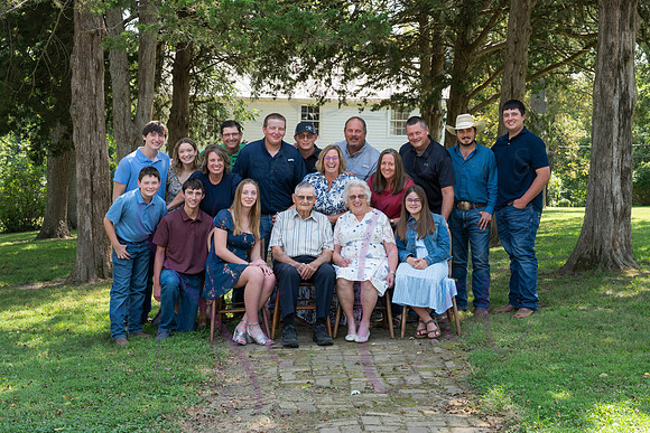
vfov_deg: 27.5
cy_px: 216
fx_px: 885
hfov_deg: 40.3
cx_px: 325
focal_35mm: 49
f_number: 8
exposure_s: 1/125
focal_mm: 49
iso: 400
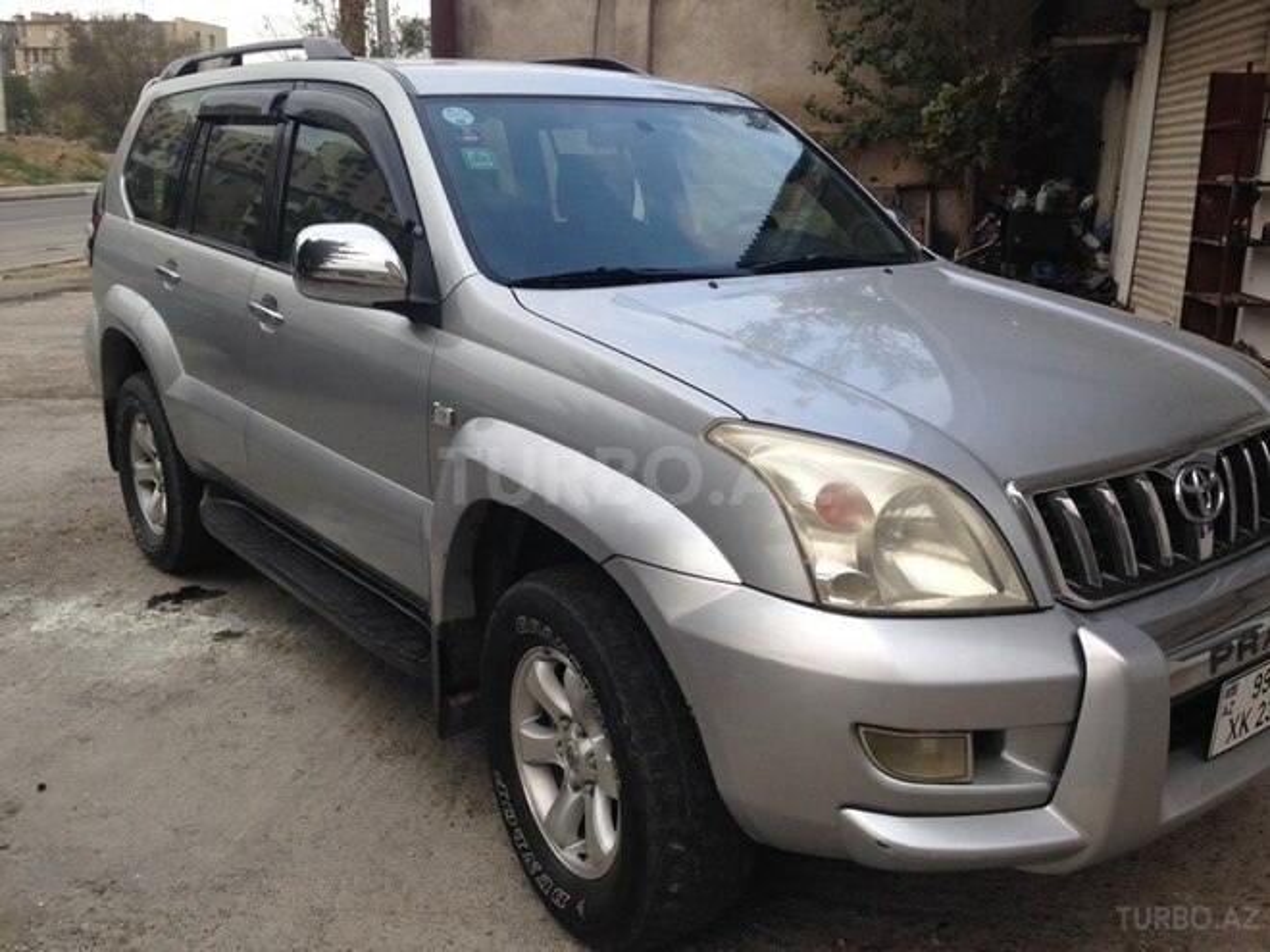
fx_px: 1211
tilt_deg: -12.7
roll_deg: -0.7
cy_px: 476
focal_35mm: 33
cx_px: 635
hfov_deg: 55.4
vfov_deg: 42.9
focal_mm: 4.12
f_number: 2.4
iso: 50
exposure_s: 1/285
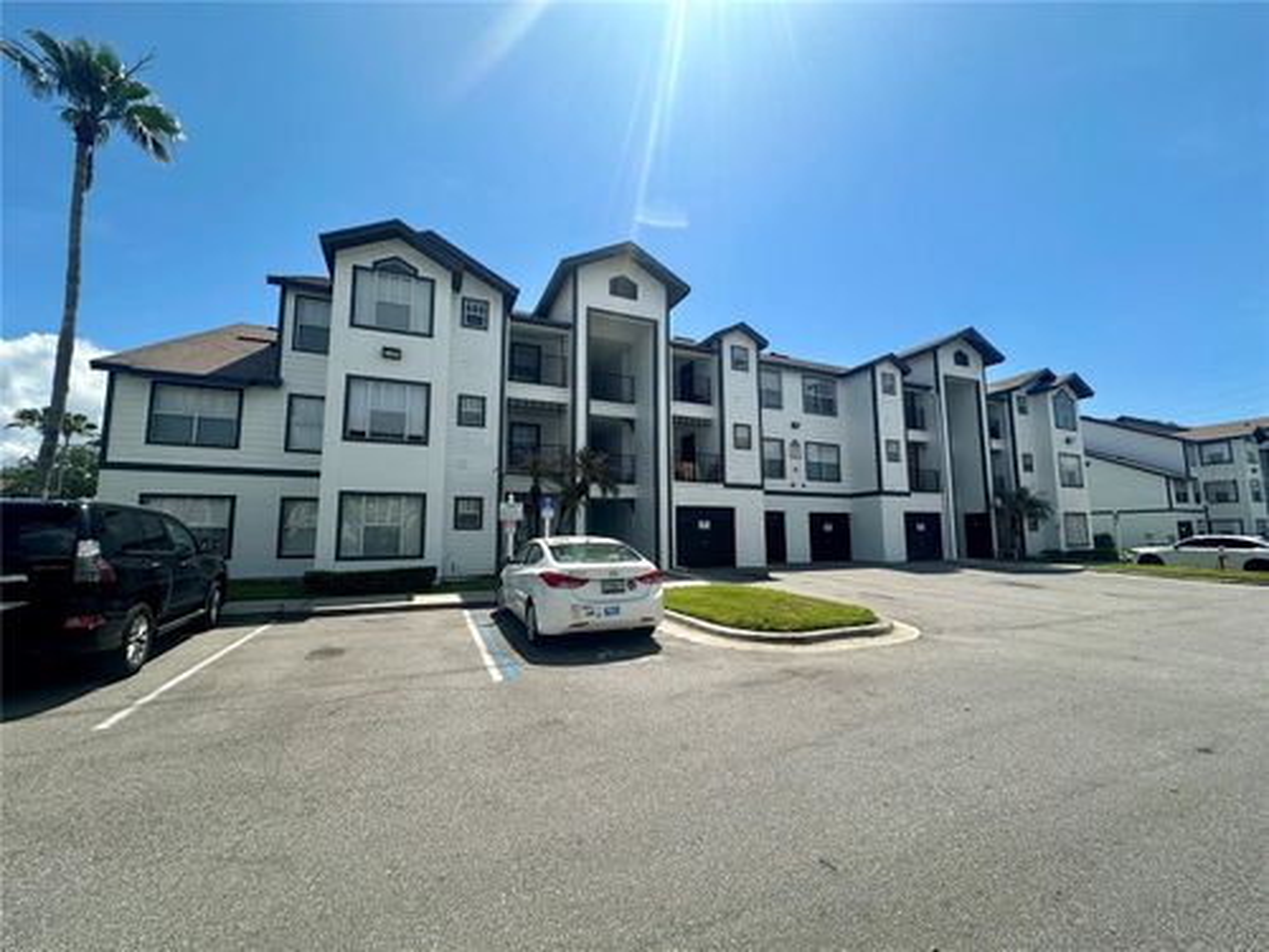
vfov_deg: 85.7
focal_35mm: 14
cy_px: 476
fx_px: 513
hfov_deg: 102.1
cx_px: 634
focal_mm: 2.22
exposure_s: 1/2020
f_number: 2.2
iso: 50
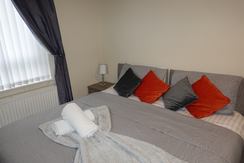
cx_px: 122
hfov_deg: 73.7
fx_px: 163
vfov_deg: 53.1
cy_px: 82
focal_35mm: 24
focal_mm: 9
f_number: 2.8
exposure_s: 1/30
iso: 400
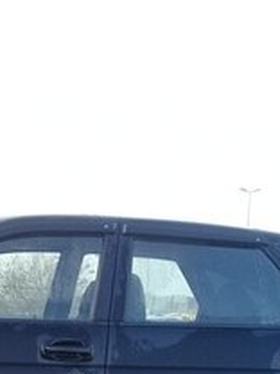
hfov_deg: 19.5
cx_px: 27
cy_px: 428
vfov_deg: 24.3
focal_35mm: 74
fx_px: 798
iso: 80
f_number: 2.2
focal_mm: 3.3
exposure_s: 1/100
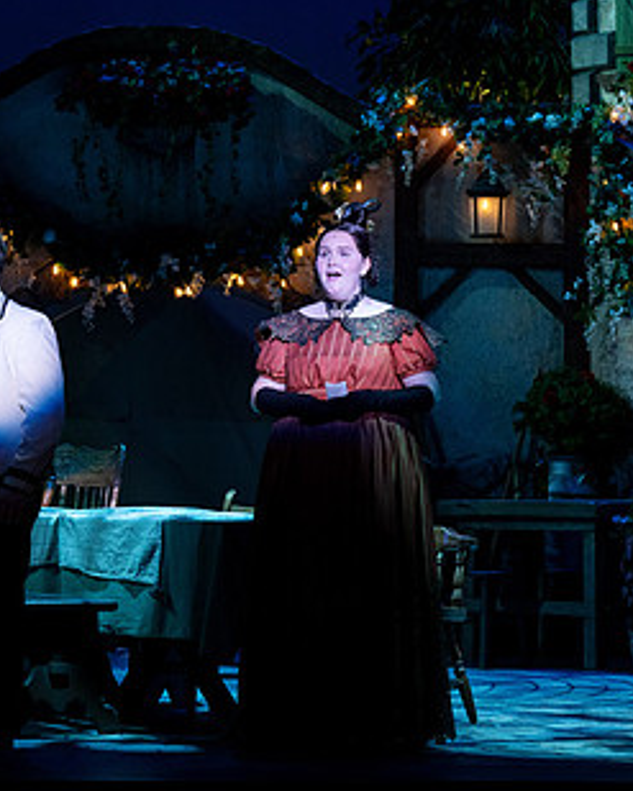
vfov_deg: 13.0
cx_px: 108
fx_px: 3468
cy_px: 385
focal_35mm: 148
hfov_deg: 10.4
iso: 1000
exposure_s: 1/160
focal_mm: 84
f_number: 5.6
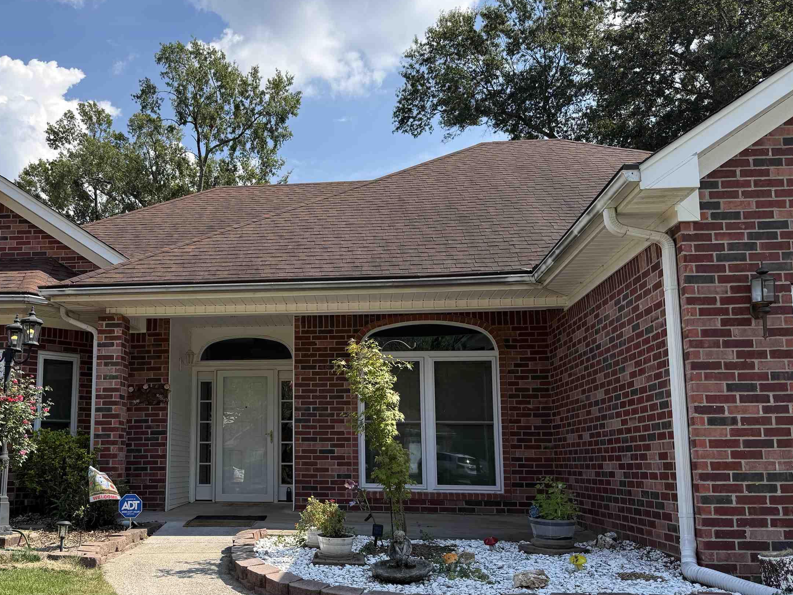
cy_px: 353
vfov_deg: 41.6
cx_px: 264
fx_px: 779
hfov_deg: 52.9
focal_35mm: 34
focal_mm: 6.76
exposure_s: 1/3759
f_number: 1.78
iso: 100
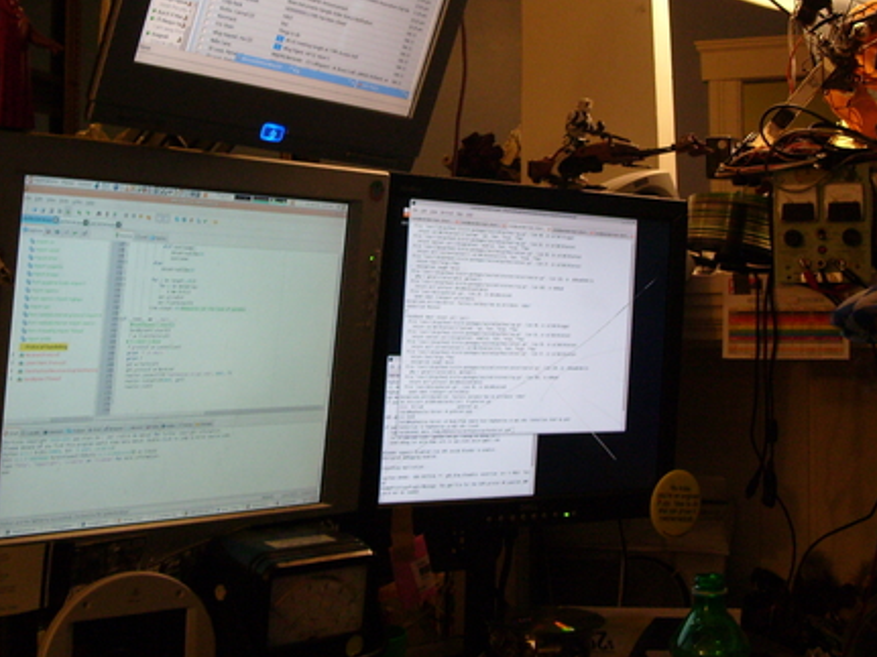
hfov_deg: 36.7
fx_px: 1317
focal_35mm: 52
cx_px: 362
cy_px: 201
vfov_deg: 27.8
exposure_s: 1/45
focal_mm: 7.8
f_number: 2.8
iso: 200
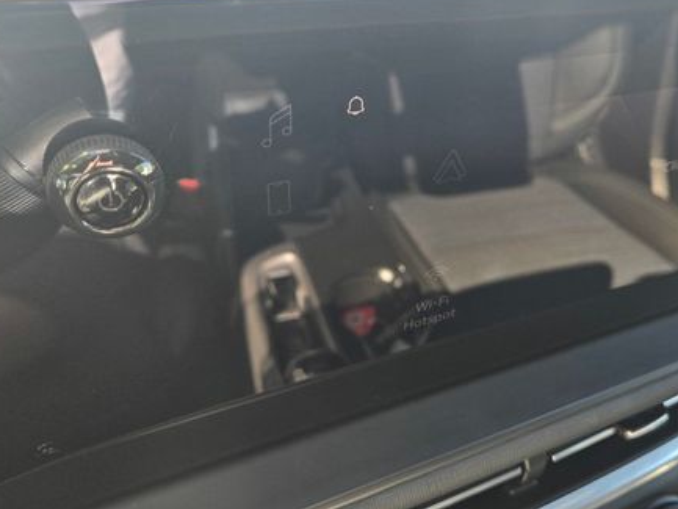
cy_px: 260
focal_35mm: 34
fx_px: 666
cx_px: 456
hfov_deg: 52.8
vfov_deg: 41.8
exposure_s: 1/180
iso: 80
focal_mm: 5.4
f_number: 1.8
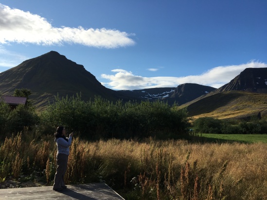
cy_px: 100
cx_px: 134
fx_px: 224
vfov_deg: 48.2
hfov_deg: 61.6
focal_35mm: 29
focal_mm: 4.15
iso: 25
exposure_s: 1/1709
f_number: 2.2
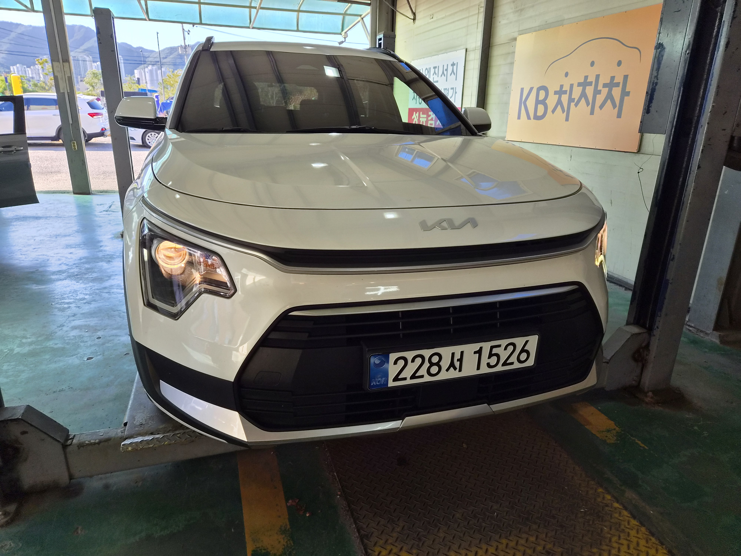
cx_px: 370
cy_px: 278
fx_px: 492
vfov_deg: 58.9
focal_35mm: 23
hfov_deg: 73.9
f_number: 1.8
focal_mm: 5.4
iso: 25
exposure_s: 1/143
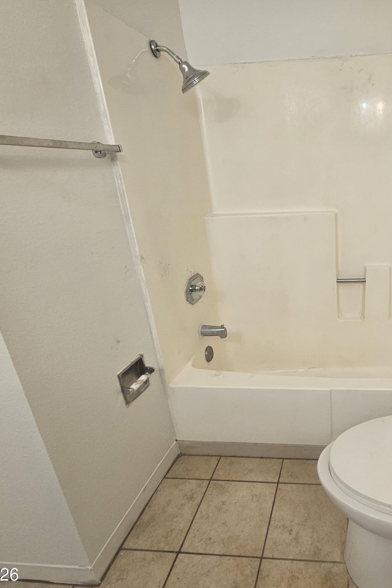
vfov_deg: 86.9
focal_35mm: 19
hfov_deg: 59.0
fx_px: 310
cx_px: 319
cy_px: 293
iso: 160
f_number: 2.2
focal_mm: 2.2
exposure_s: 1/60
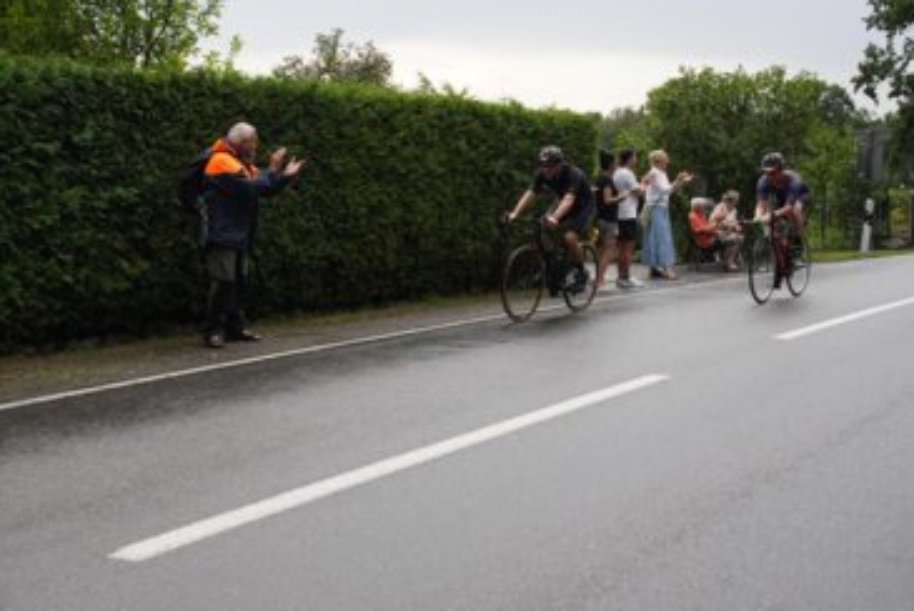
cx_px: 498
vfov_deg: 29.3
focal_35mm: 46
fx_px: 1169
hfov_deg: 42.7
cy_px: 302
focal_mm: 28
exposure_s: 1/640
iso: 1600
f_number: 6.3
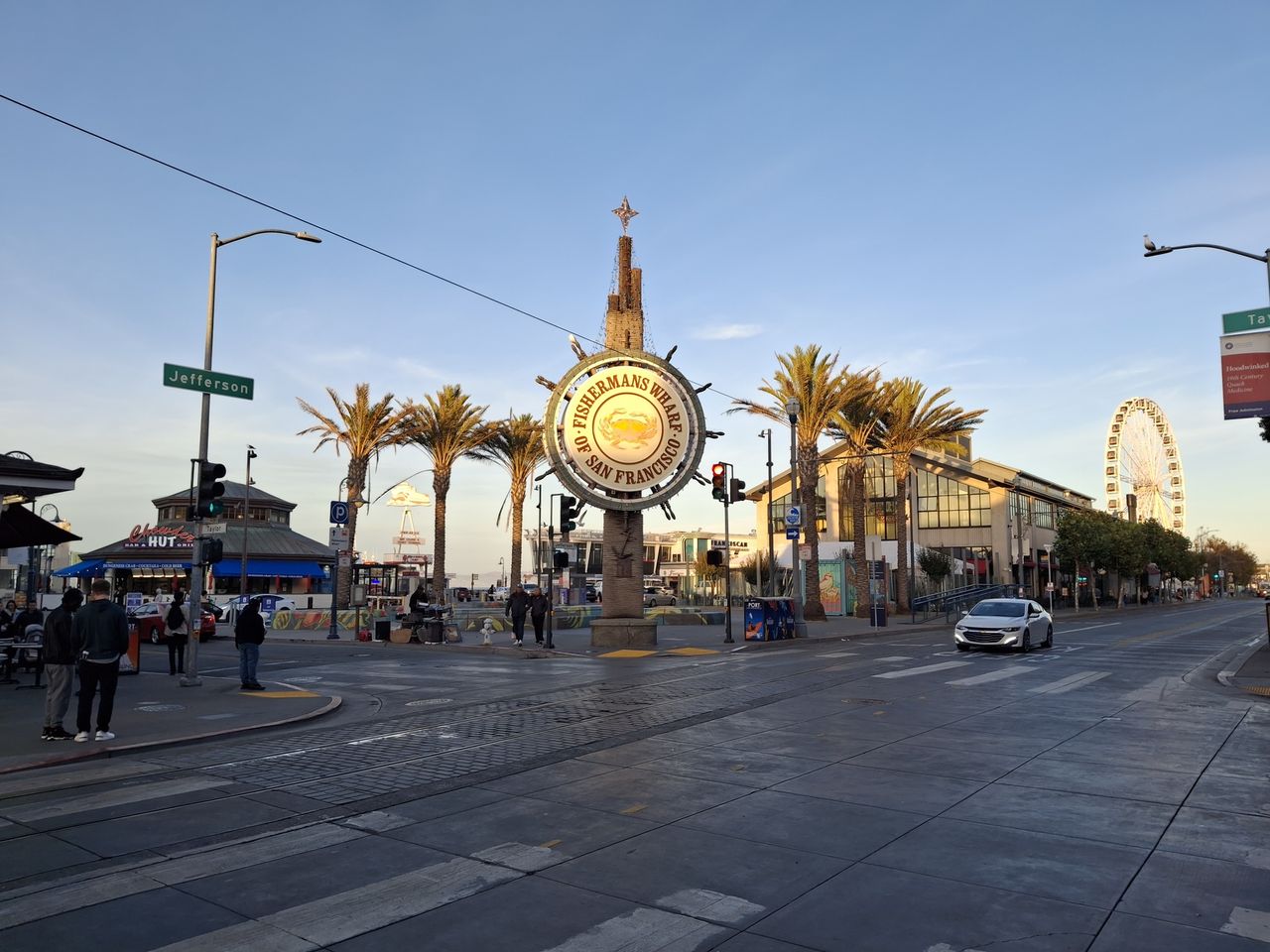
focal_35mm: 25
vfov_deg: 54.9
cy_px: 476
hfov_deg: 69.4
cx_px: 635
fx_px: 917
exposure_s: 1/314
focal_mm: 4.69
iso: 25
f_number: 1.8
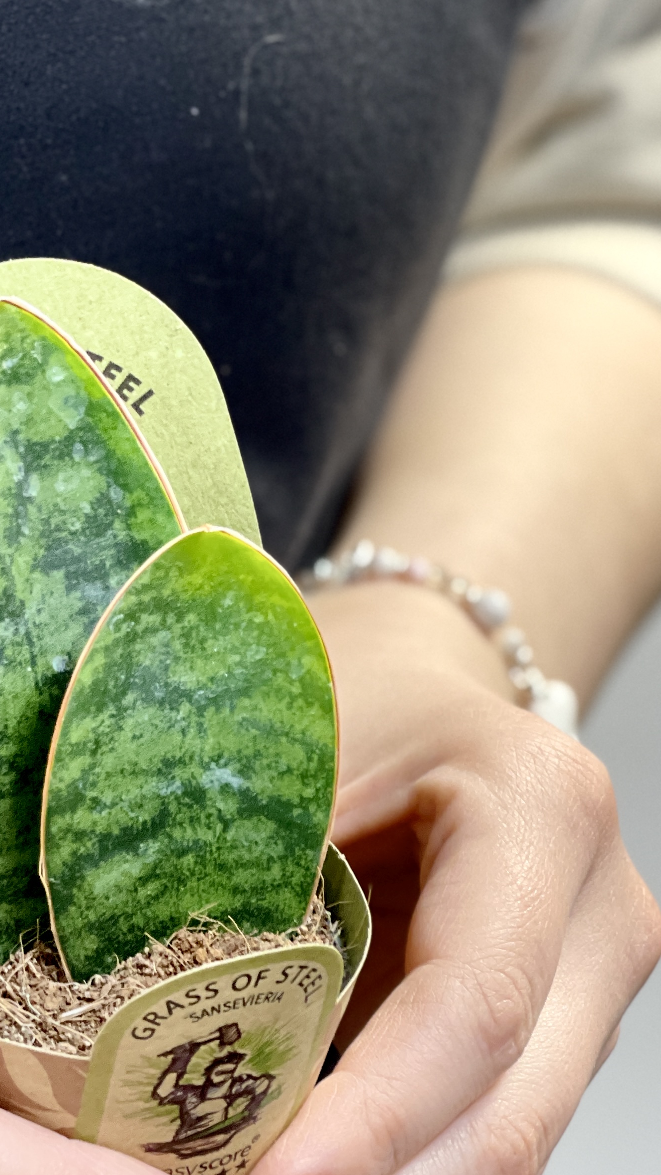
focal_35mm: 119
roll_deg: -0.1
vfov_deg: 18.0
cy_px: 620
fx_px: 3707
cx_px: 9
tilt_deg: -27.0
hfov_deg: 10.1
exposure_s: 1/50
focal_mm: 7.5
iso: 125
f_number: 2.2
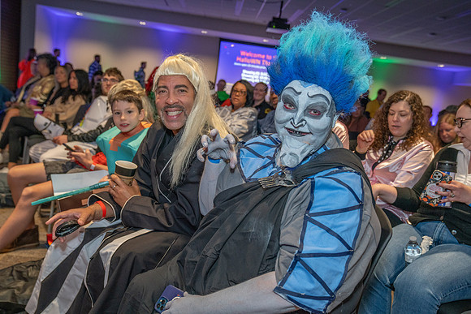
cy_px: 157
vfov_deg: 41.1
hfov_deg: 58.7
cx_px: 236
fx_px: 419
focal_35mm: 32
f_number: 4
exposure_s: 1/160
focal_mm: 32
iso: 2500
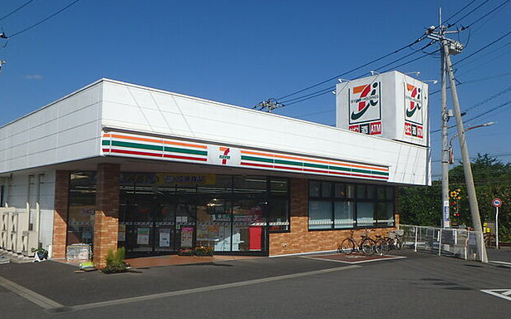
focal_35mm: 31
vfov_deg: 40.5
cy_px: 177
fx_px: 432
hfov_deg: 61.2
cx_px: 254
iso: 125
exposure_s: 1/500
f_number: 7.6
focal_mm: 5.2
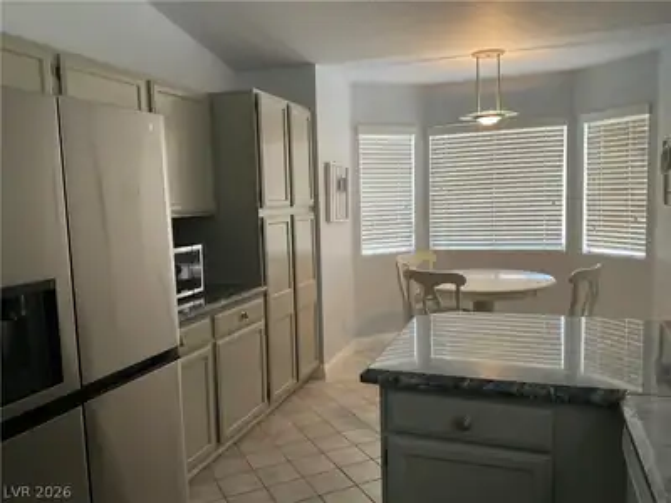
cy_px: 252
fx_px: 562
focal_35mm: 29
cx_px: 336
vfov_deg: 48.2
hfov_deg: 61.7
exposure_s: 1/60
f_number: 1.8
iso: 80
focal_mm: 3
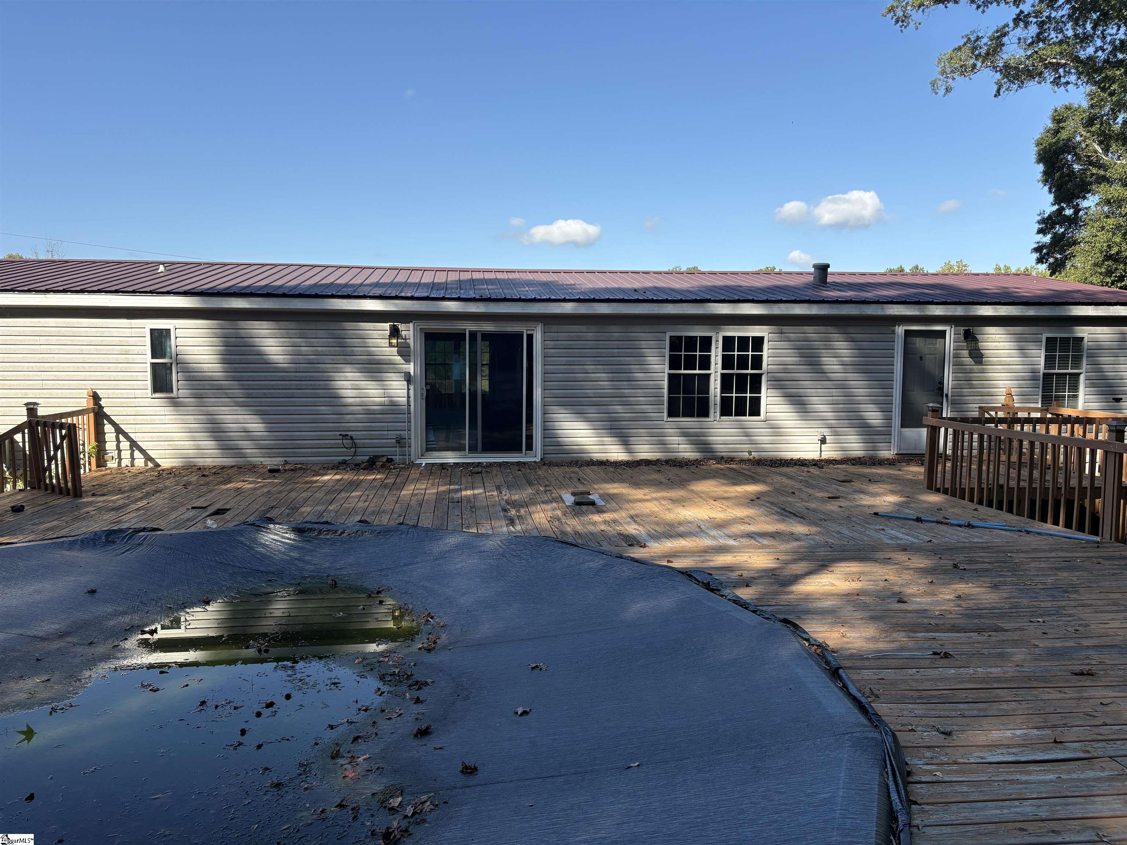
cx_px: 564
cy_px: 422
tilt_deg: -4.7
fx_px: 846
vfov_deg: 53.1
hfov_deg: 67.3
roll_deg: +0.0
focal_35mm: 26
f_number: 1.6
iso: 50
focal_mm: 5.96
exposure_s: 1/2012
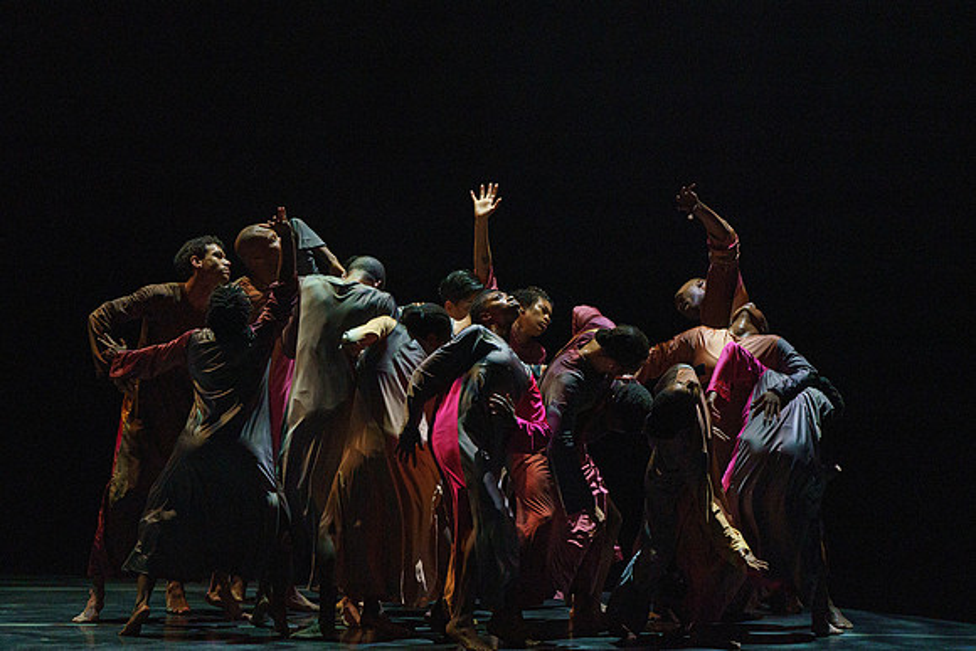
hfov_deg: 6.3
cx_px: 461
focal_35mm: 329
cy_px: 295
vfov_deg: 4.2
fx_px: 8926
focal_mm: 300
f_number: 5.6
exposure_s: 1/250
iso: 6400
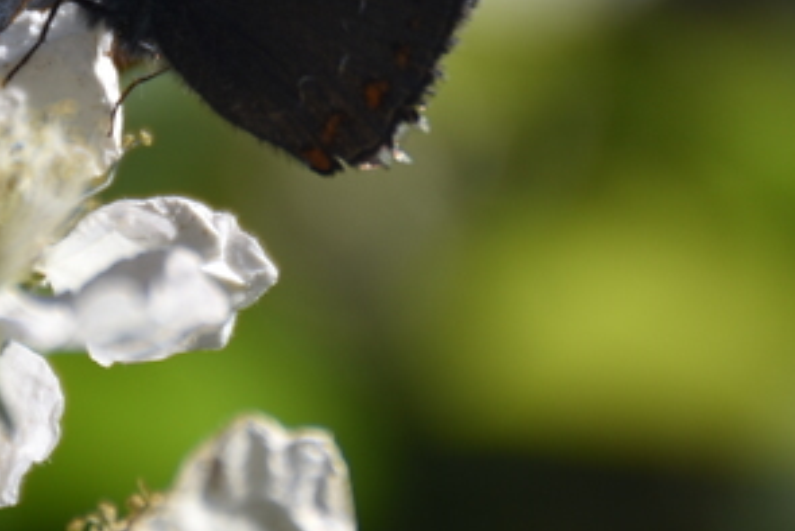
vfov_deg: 2.0
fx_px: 15090
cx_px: 248
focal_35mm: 683
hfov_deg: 3.0
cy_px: -30
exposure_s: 1/500
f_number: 5.6
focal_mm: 140
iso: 100
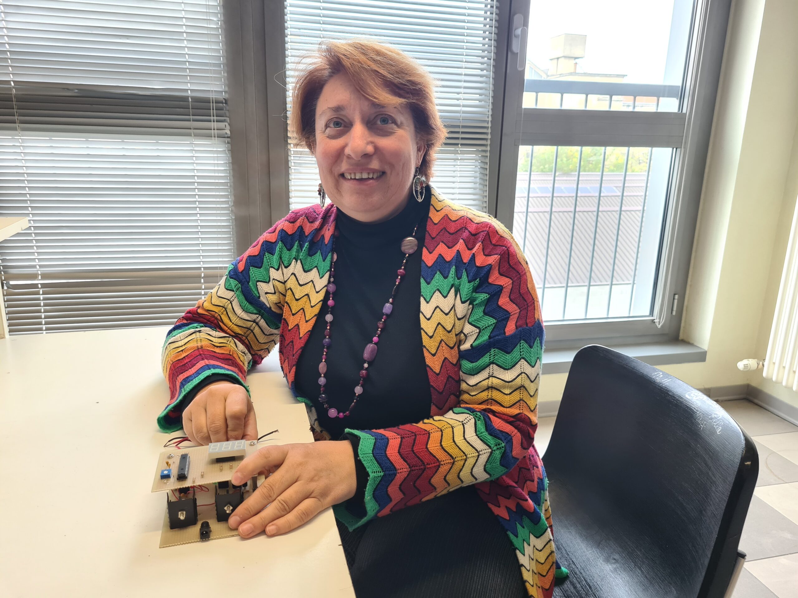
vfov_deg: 53.1
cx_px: 399
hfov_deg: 67.3
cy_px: 299
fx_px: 599
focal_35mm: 26
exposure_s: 1/50
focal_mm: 5.4
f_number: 1.8
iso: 125
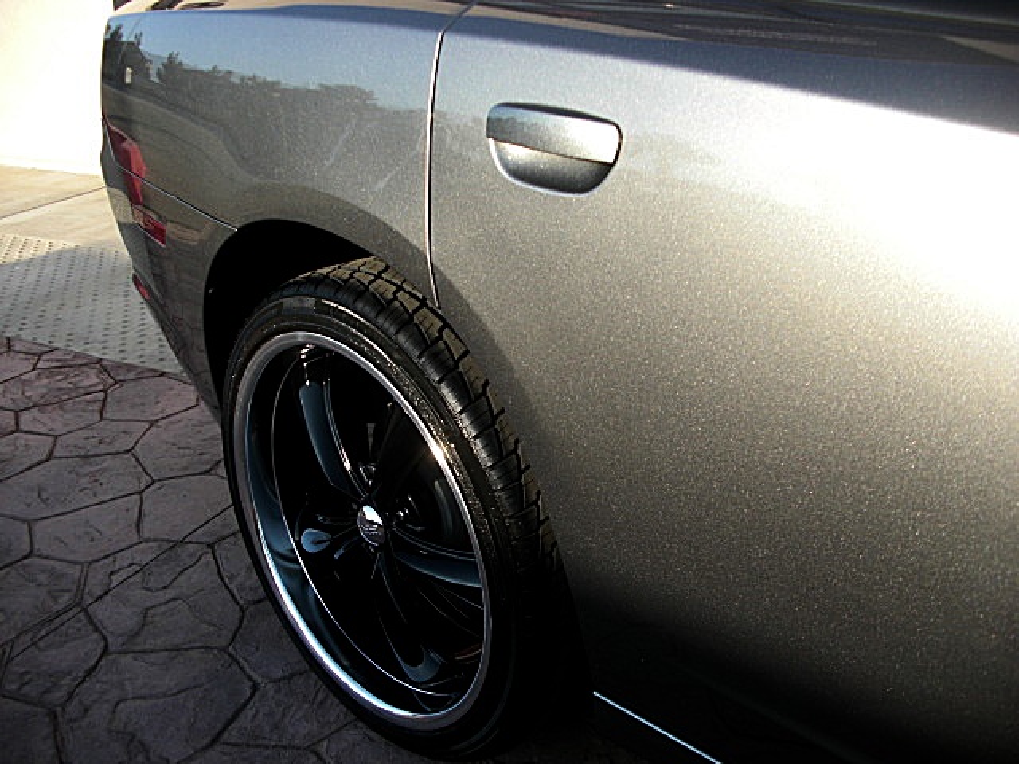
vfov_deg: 39.7
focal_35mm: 36
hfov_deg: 51.4
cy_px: 382
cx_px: 510
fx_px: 1060
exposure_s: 1/250
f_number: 2.8
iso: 50
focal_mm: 6.3
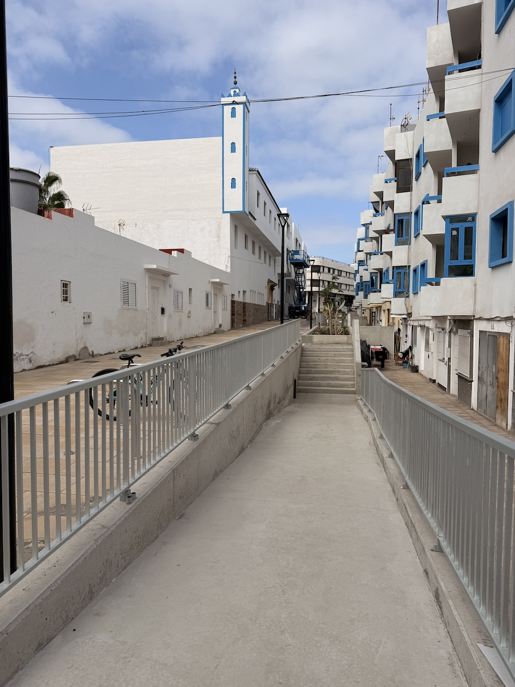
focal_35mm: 24
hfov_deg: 56.8
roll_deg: -0.7
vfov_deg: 71.6
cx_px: 258
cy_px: 344
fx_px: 476
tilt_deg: -2.5
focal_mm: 6.76
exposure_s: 1/6173
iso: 80
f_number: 1.78
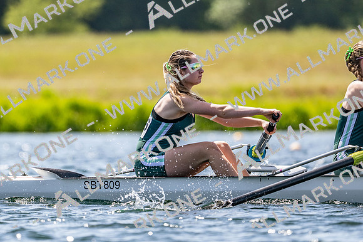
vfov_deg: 2.3
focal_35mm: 600
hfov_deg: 3.4
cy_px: 121
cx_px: 182
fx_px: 6046
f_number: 4.5
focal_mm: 400
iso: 250
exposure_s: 1/2500
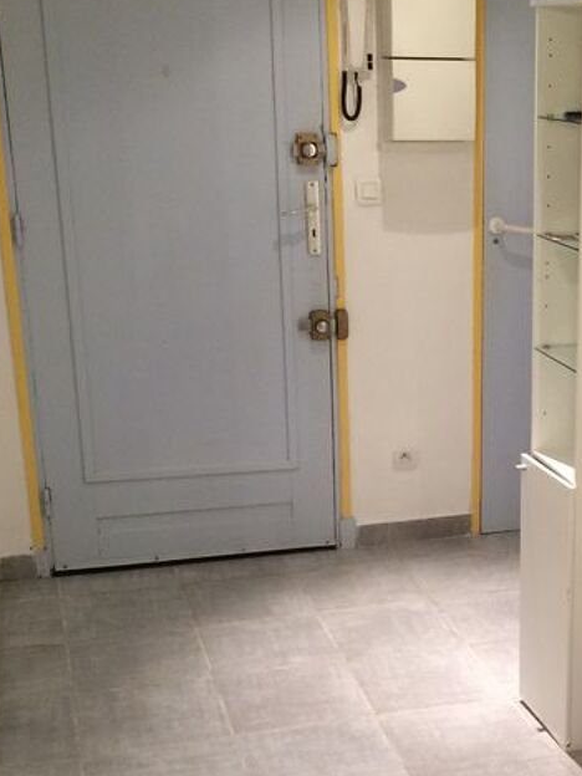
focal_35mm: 62
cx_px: 532
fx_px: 1390
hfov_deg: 23.0
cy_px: 532
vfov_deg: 30.9
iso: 200
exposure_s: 1/33
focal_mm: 4.15
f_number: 2.2
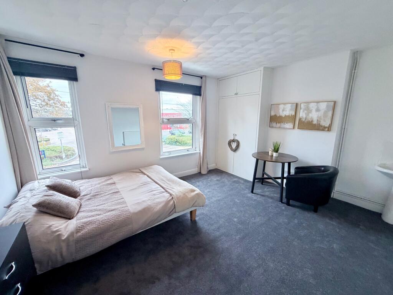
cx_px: 196
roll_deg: -0.5
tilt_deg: -11.5
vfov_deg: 85.7
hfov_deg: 102.1
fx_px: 159
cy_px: 148
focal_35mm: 14
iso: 320
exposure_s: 1/81
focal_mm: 2.22
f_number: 2.2
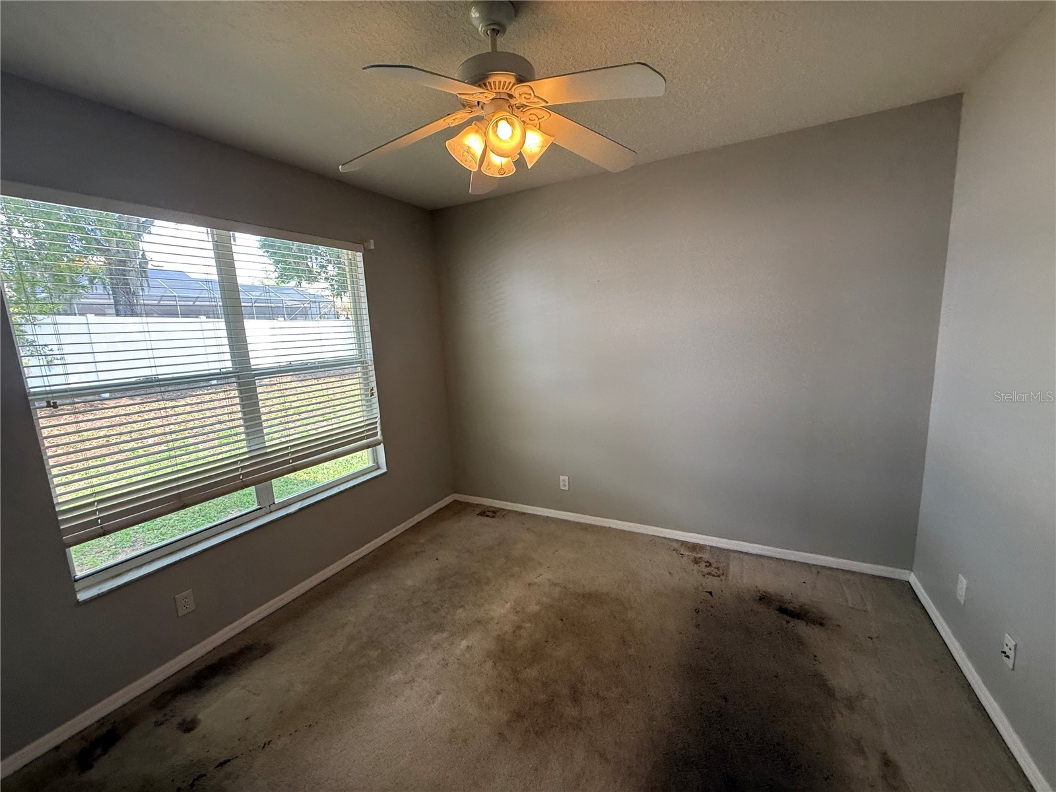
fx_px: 427
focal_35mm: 14
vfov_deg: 85.7
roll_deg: +1.1
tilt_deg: -5.5
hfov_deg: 102.1
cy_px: 396
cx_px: 528
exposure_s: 1/99
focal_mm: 2.22
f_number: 2.2
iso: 125
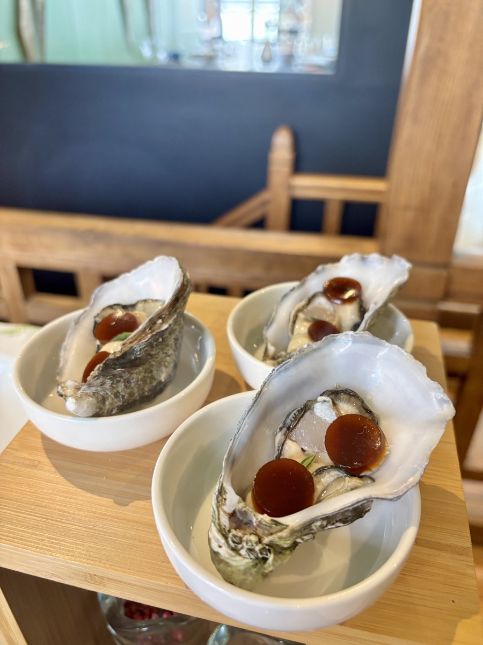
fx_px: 484
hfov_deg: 53.1
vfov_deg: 67.3
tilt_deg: -31.5
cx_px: 242
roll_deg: -1.7
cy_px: 322
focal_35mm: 26
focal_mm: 5.96
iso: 250
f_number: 1.6
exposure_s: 1/50
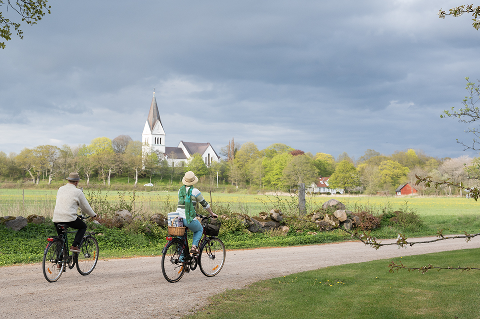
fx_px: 760
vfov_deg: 23.8
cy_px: 160
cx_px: 240
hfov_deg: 35.1
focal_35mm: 57
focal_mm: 57
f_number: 6.3
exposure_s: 1/640
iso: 500
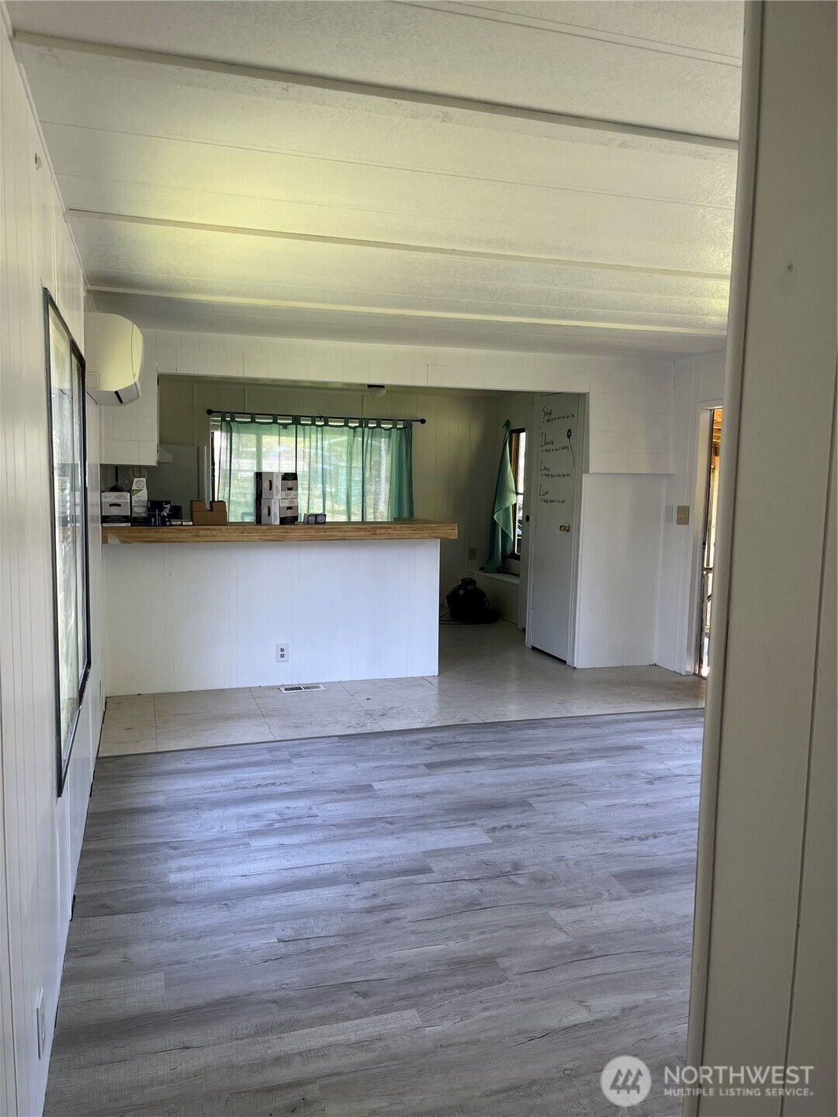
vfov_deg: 67.3
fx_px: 839
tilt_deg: -5.8
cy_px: 558
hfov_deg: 53.1
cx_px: 419
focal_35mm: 26
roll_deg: -1.1
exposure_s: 1/121
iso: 64
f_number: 1.6
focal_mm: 5.1
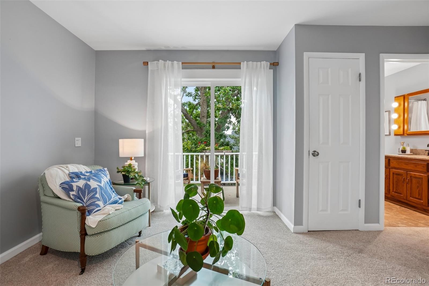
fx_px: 197
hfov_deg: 95.0
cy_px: 143
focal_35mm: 16
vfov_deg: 72.0
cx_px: 214
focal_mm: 11
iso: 400
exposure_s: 1/25
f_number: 8
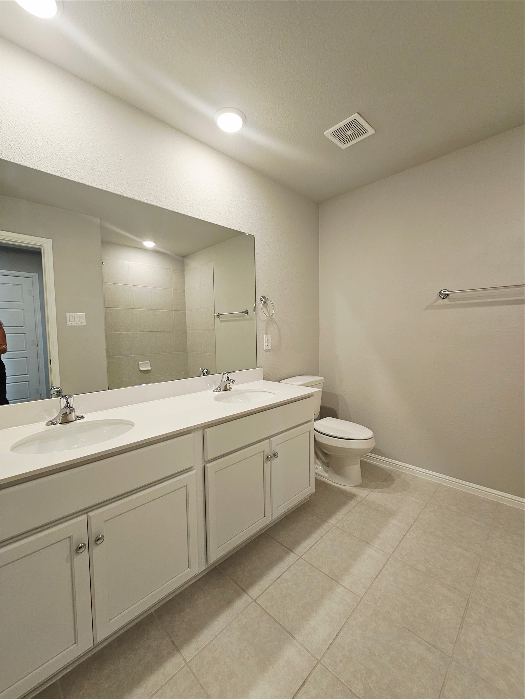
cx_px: 262
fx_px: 263
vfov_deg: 106.2
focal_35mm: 13
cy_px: 350
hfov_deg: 89.9
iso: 100
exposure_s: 1/60
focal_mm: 2.2
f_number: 2.2
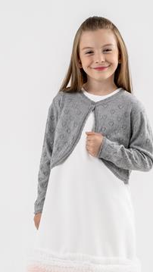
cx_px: 93
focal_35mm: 145
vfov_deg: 14.8
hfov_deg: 8.4
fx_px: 1046
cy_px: 142
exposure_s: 1/400
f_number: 3.2
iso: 250
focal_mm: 117
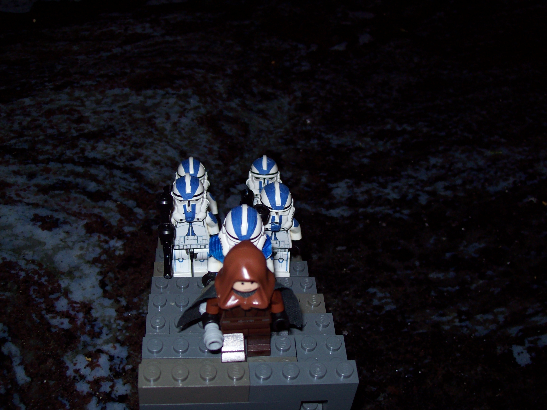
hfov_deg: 42.1
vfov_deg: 32.2
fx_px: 711
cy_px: 205
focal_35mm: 45
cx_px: 274
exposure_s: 1/73.6
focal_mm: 7.6
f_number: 3
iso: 80
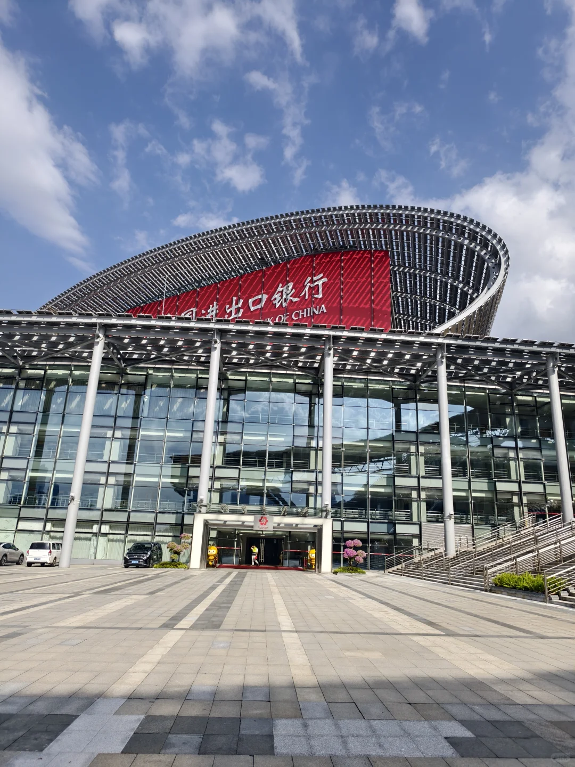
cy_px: 384
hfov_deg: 58.9
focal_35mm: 23
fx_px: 509
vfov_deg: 73.9
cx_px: 288
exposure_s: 1/1958
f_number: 1.57
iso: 72
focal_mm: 5.6
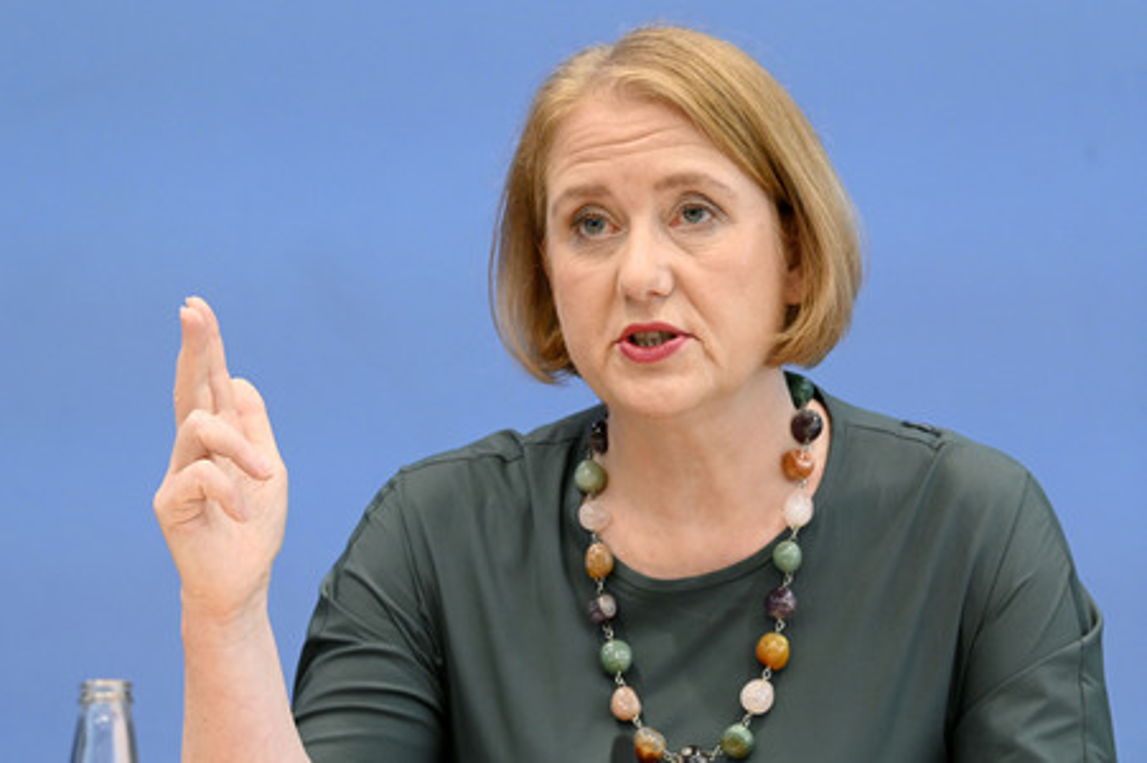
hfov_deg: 15.8
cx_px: 574
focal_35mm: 130
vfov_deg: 10.5
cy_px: 382
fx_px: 4139
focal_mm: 130
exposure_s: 1/500
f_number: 5.6
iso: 4000
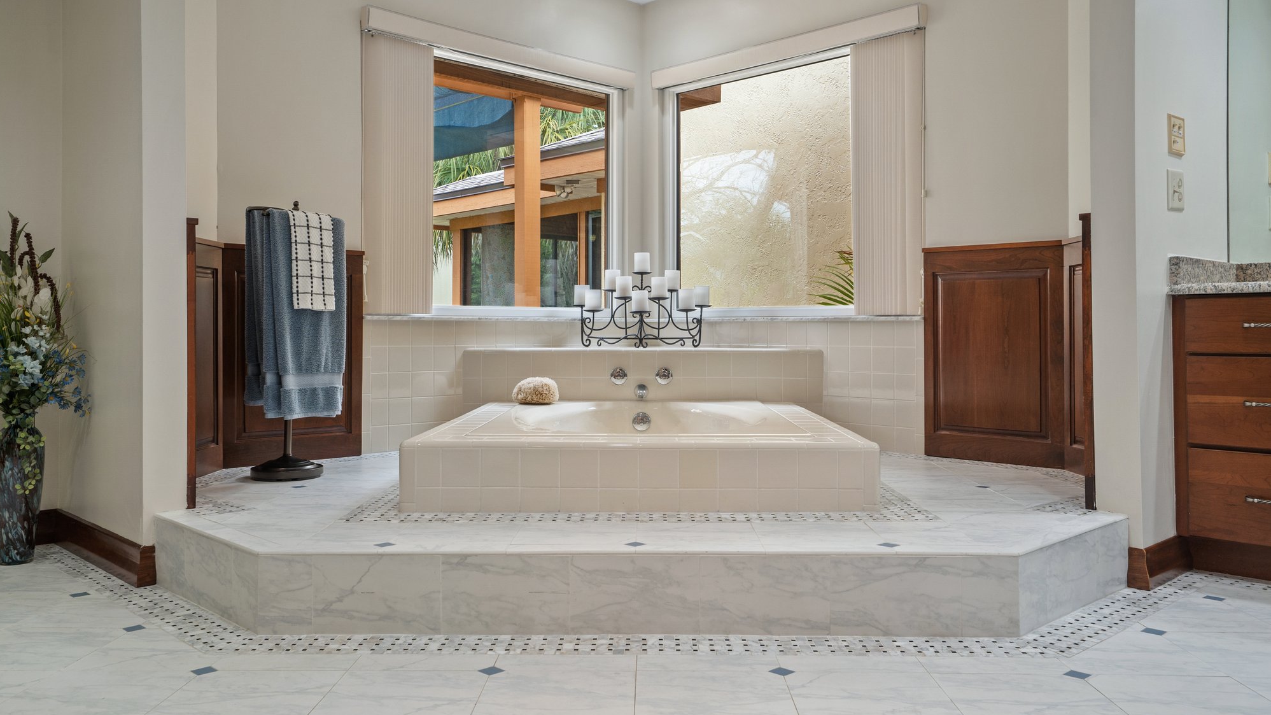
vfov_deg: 40.2
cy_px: 383
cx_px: 627
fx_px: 977
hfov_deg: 66.1
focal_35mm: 29
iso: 320
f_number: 8
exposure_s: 1/2
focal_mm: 27
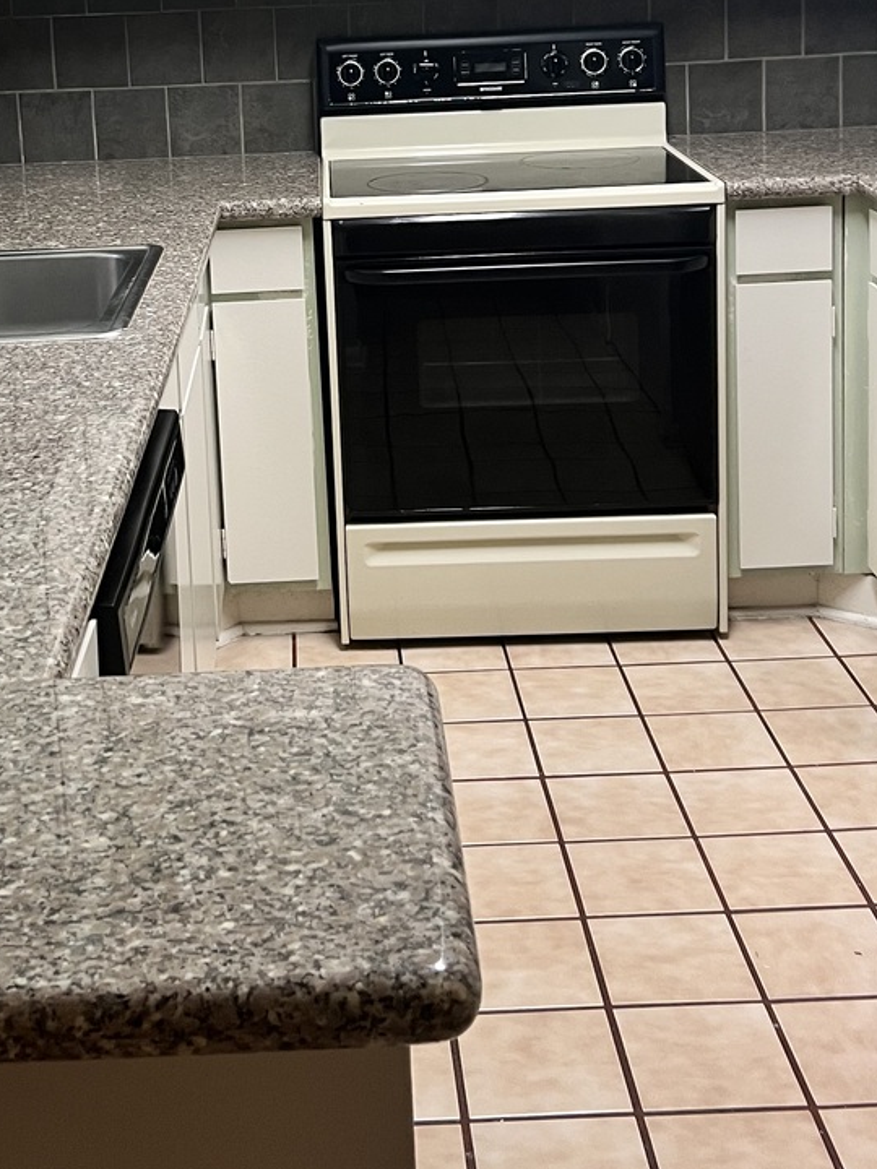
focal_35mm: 52
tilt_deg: -10.2
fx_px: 1757
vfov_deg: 35.5
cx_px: 283
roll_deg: +1.5
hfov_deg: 27.8
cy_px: 219
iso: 80
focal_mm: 5.7
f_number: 1.5
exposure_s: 1/60
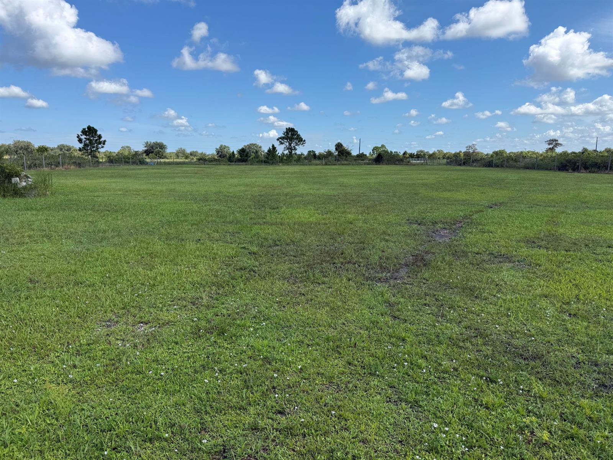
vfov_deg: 56.8
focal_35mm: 24
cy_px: 230
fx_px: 425
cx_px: 306
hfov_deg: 71.6
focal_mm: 6.76
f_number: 1.78
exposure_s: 1/3584
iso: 80
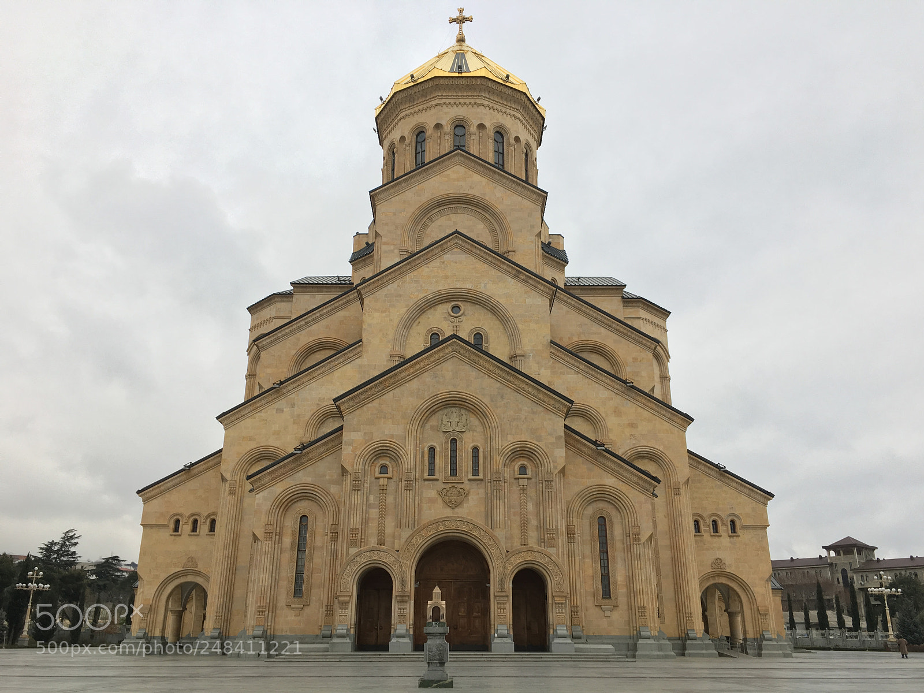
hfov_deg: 61.7
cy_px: 346
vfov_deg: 48.2
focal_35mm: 29
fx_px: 774
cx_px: 462
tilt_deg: +21.3
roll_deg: +0.0
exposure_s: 1/118
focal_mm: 4.15
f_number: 2.2
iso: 25
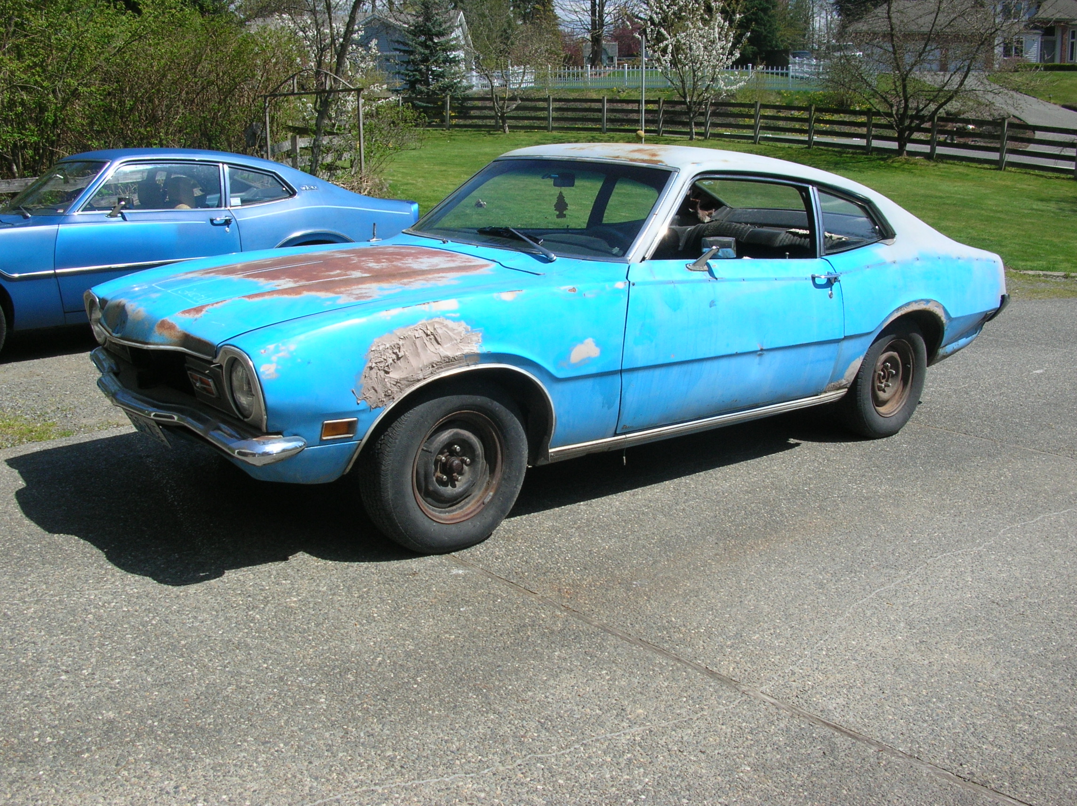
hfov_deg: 52.7
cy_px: 403
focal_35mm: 35
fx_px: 1088
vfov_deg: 40.6
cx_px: 538
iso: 50
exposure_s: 1/267
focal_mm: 5.8
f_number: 5.6
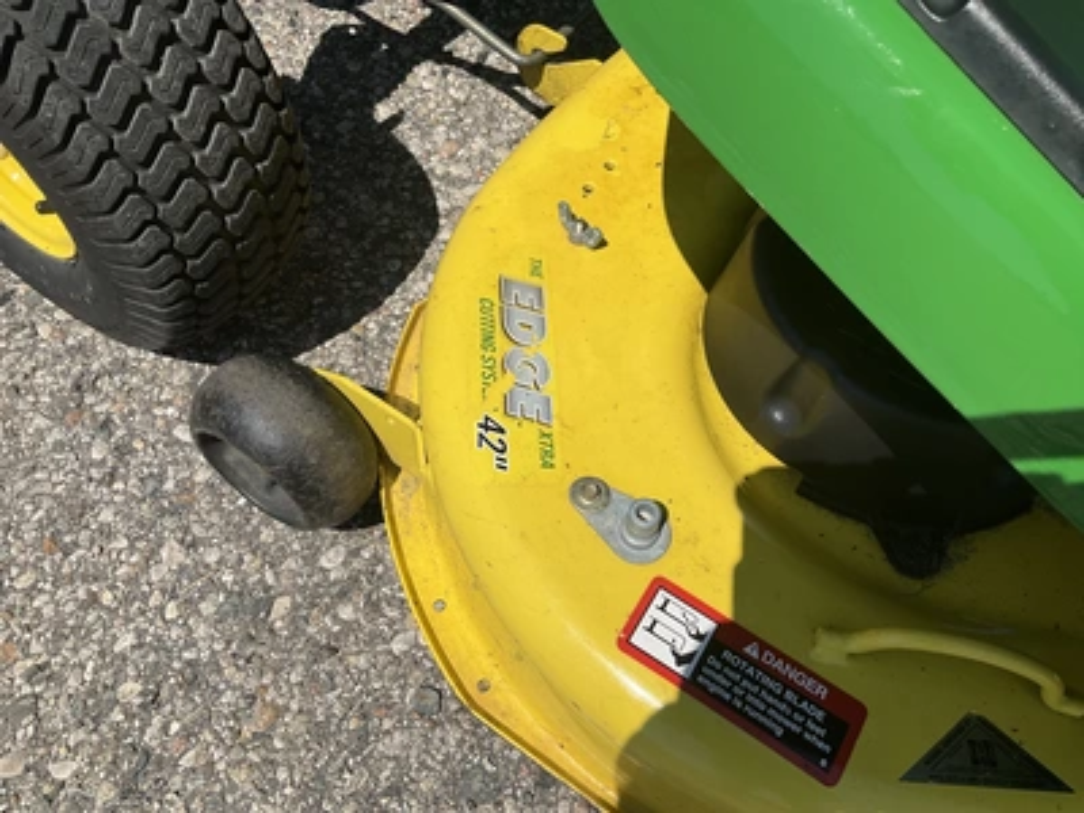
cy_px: 406
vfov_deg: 48.2
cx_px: 542
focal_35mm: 29
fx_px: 908
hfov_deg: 61.7
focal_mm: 3
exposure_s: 1/3788
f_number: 1.8
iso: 25
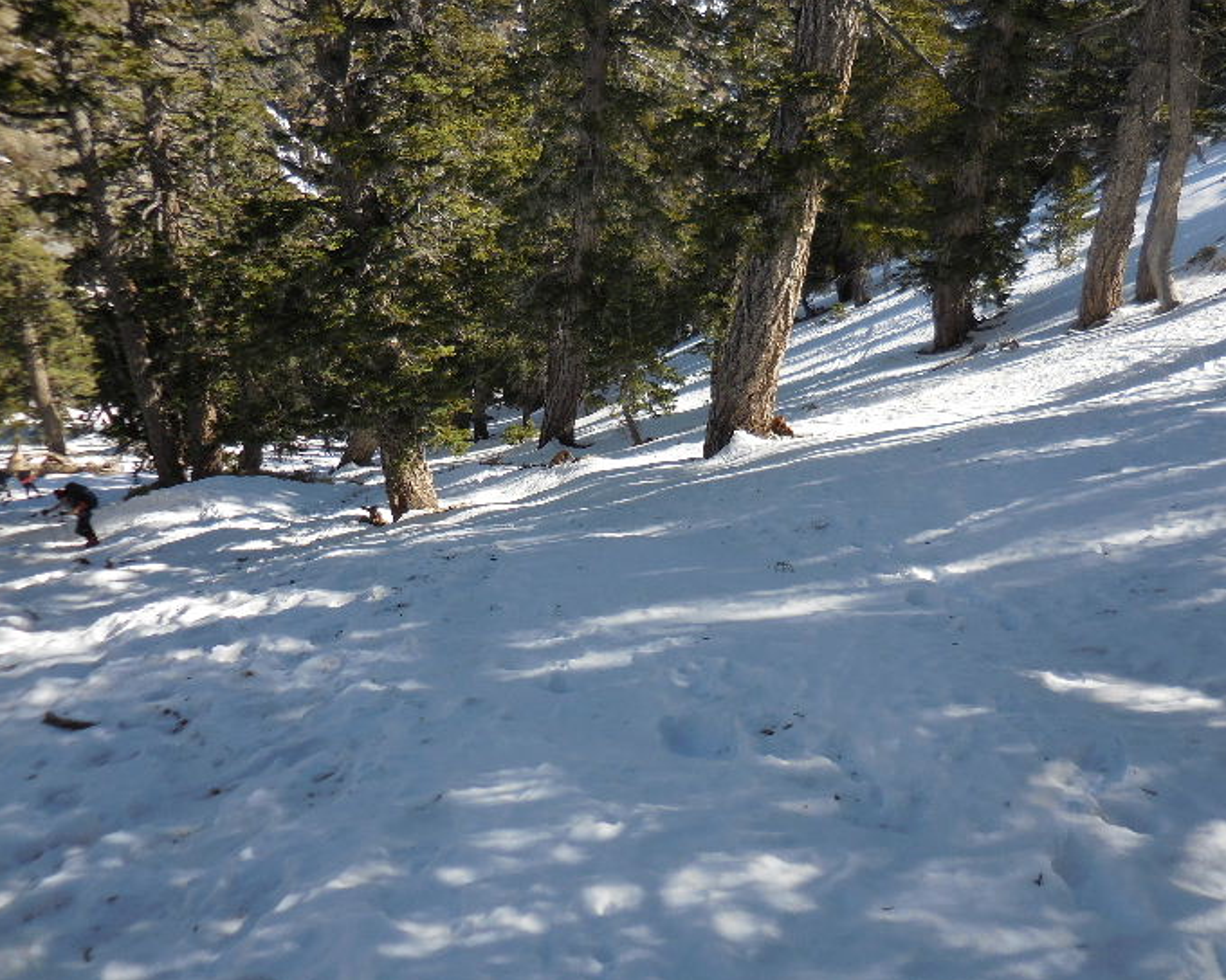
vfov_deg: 51.5
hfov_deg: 62.1
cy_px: 466
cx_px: 660
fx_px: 1016
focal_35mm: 28
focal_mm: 4.5
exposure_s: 1/1000
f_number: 3.3
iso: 125
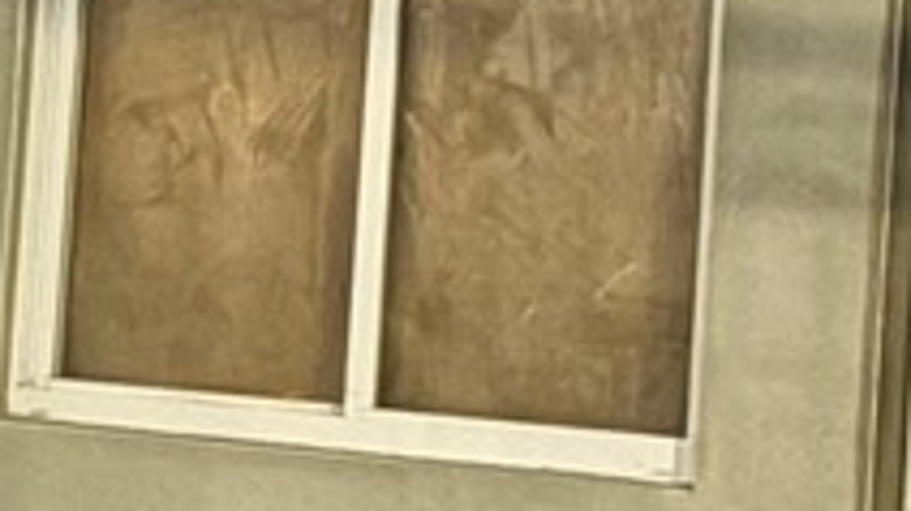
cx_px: 541
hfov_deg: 10.1
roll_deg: -3.8
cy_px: -167
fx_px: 5167
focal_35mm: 214
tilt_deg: +3.7
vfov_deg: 5.6
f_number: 1.6
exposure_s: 1/5
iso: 1250
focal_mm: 5.96
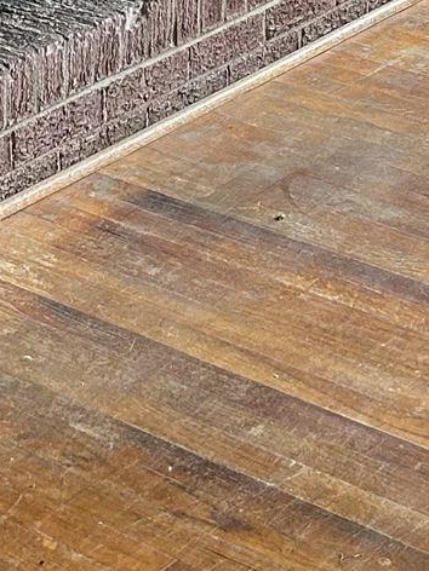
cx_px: 119
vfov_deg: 14.4
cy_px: -308
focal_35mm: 127
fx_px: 2099
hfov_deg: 11.6
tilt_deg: -11.3
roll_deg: +1.2
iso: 125
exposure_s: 1/120
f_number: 1.5
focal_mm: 5.7
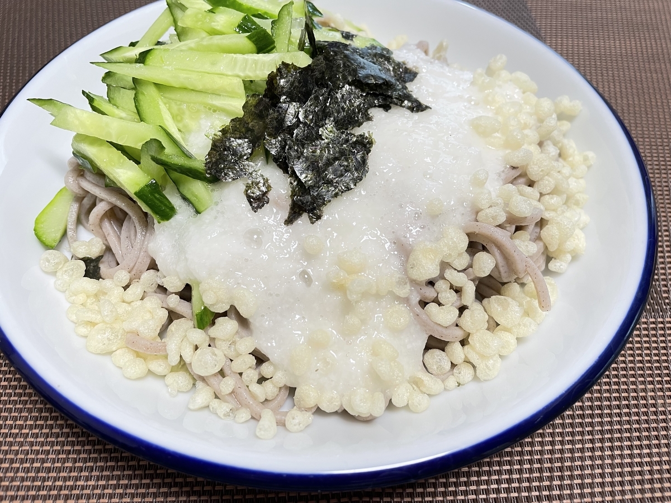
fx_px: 504
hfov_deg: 67.3
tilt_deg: -52.7
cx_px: 336
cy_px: 252
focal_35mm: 26
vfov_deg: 53.1
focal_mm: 4.2
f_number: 1.6
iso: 100
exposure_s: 1/50
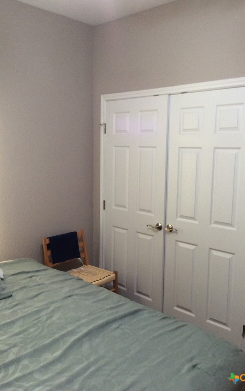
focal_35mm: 34
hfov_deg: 37.2
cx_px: 136
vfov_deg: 56.7
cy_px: 195
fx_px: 363
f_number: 2.4
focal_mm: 3.3
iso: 80
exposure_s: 1/24
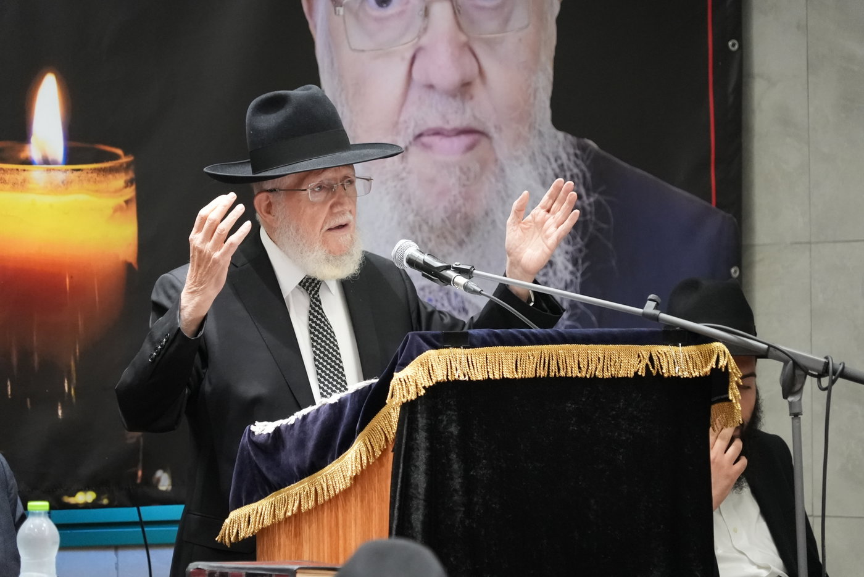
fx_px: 4586
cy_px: 288
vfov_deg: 7.2
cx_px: 432
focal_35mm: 191
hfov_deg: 10.8
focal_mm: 191
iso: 12800
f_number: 6.3
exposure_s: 1/320
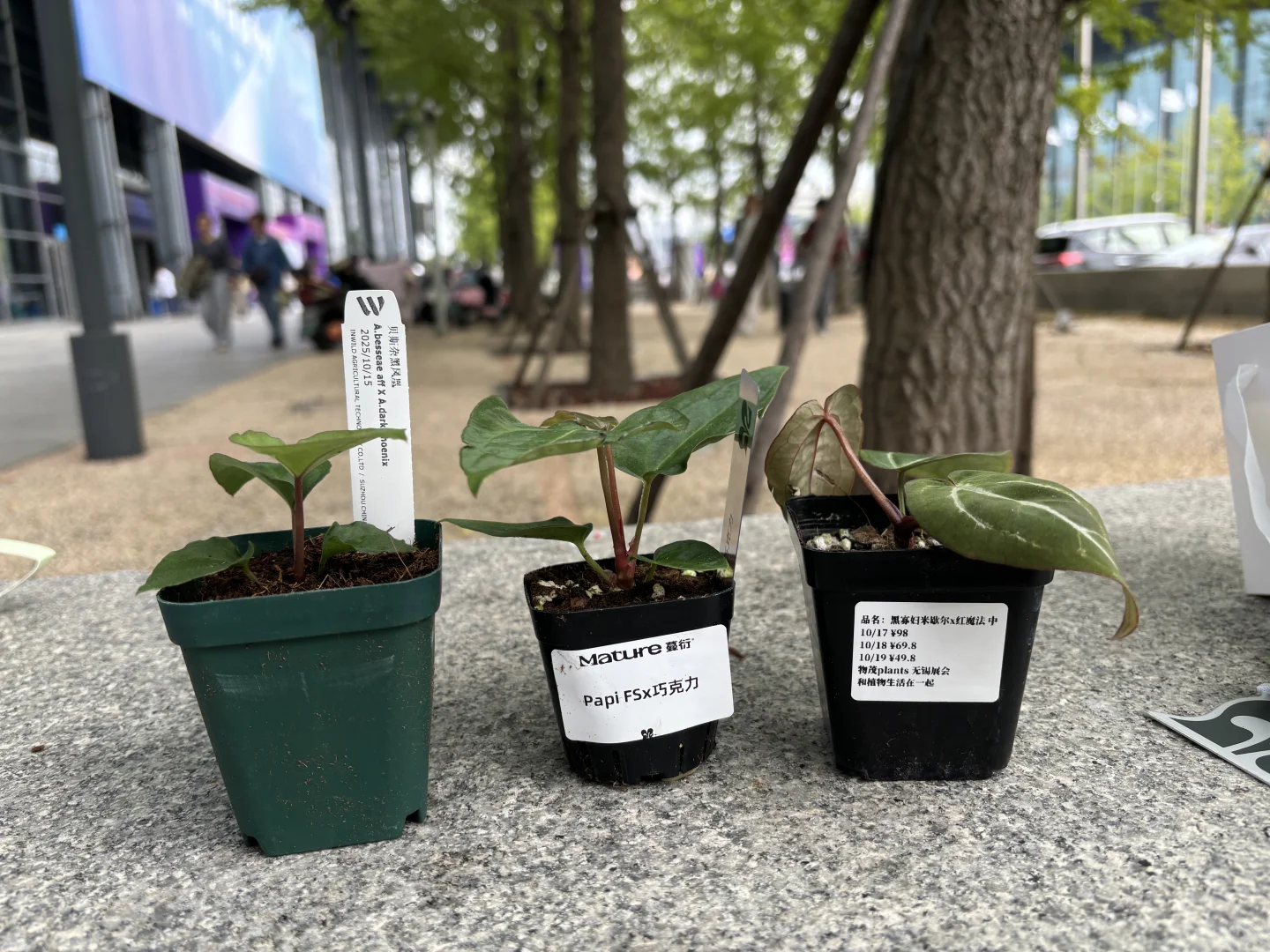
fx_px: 954
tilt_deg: -10.4
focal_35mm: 26
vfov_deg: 53.1
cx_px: 635
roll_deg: +3.2
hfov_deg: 67.3
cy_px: 476
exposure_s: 1/121
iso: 40
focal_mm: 5.96
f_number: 1.6
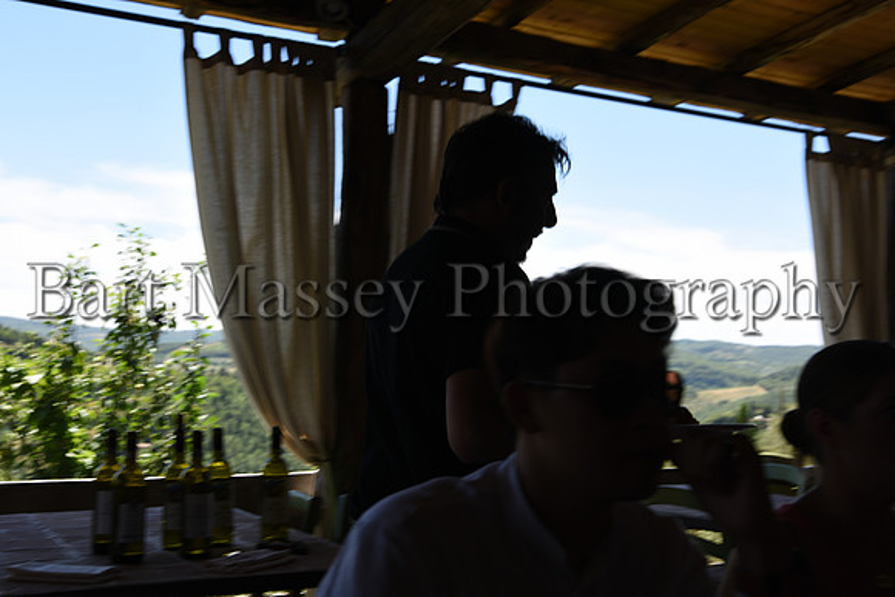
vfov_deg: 29.3
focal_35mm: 46
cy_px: 298
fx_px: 1144
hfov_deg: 42.7
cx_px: 448
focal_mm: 46
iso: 72
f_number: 7.1
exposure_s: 1/125
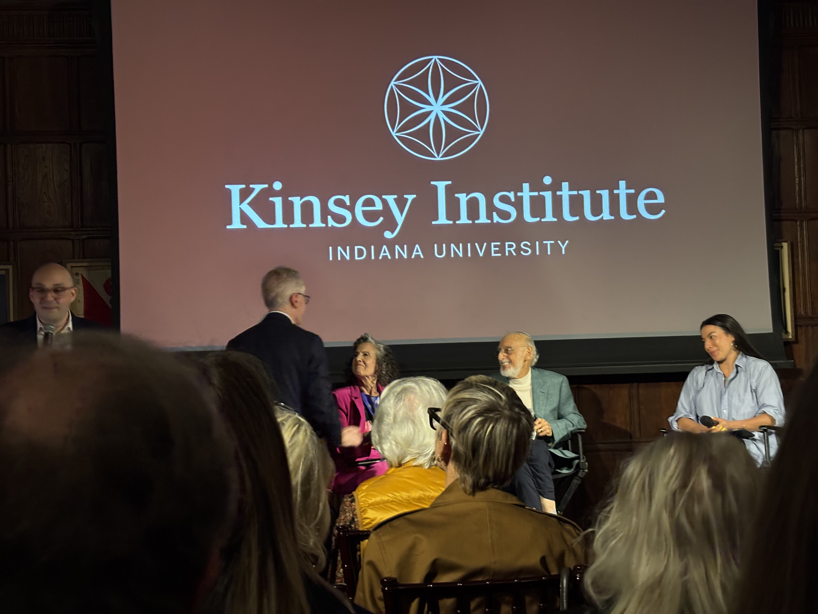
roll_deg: +2.1
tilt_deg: +2.6
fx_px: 1229
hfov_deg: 36.8
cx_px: 409
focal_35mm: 52
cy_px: 307
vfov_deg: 28.0
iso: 320
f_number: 1.6
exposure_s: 1/24
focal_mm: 5.96
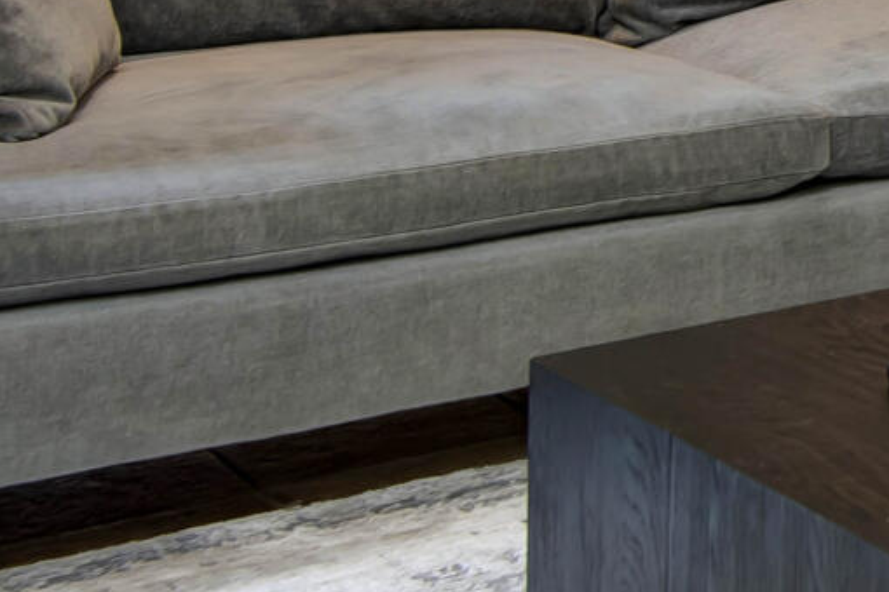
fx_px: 2469
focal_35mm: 100
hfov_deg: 15.0
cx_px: 1959
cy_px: -395
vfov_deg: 12.7
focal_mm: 17
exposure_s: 1/8
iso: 280
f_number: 6.7
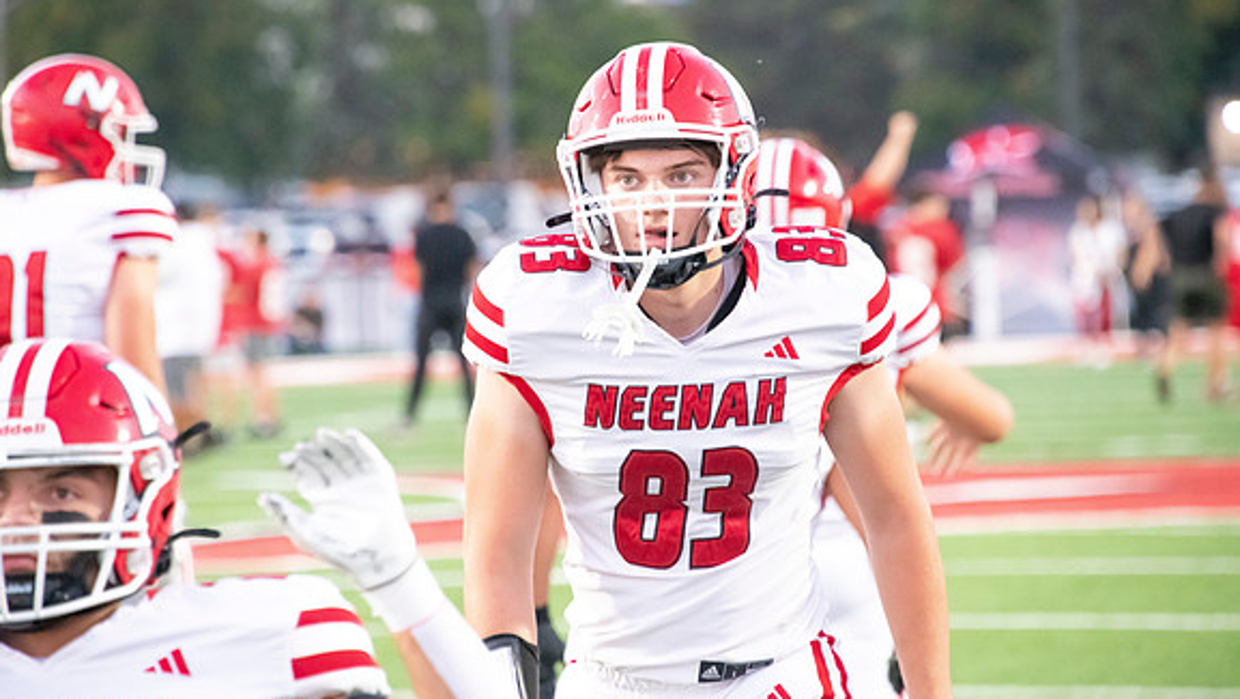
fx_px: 10393
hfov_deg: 6.8
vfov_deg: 3.8
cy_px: 304
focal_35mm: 316
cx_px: 619
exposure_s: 1/320
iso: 10000
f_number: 7.1
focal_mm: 300
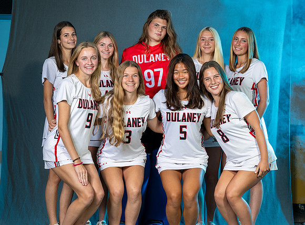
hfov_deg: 18.9
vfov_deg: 14.0
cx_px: 174
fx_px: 916
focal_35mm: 105
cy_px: 89
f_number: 5.6
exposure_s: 1/200
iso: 80
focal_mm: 79
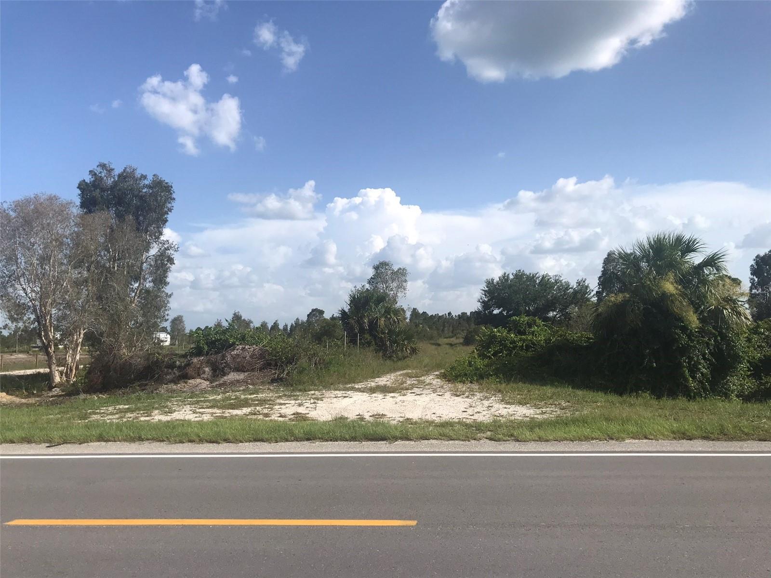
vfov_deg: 49.7
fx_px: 624
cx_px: 386
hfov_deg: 63.4
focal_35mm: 28
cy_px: 289
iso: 20
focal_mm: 3.99
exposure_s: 1/3096
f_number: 1.8
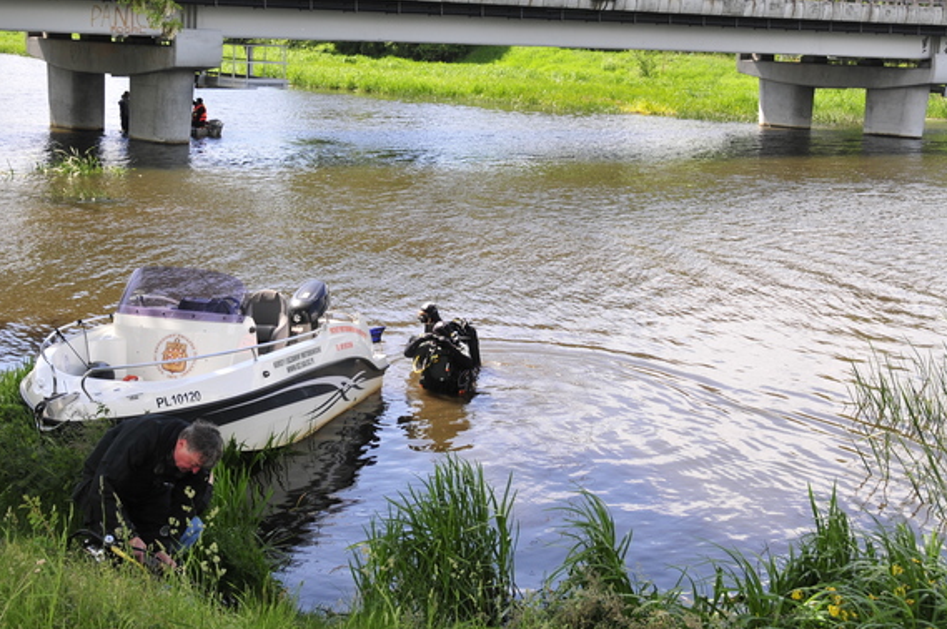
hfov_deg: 36.3
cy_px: 225
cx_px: 376
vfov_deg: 24.6
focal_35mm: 55
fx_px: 1437
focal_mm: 27
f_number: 7.1
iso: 200
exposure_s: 1/200
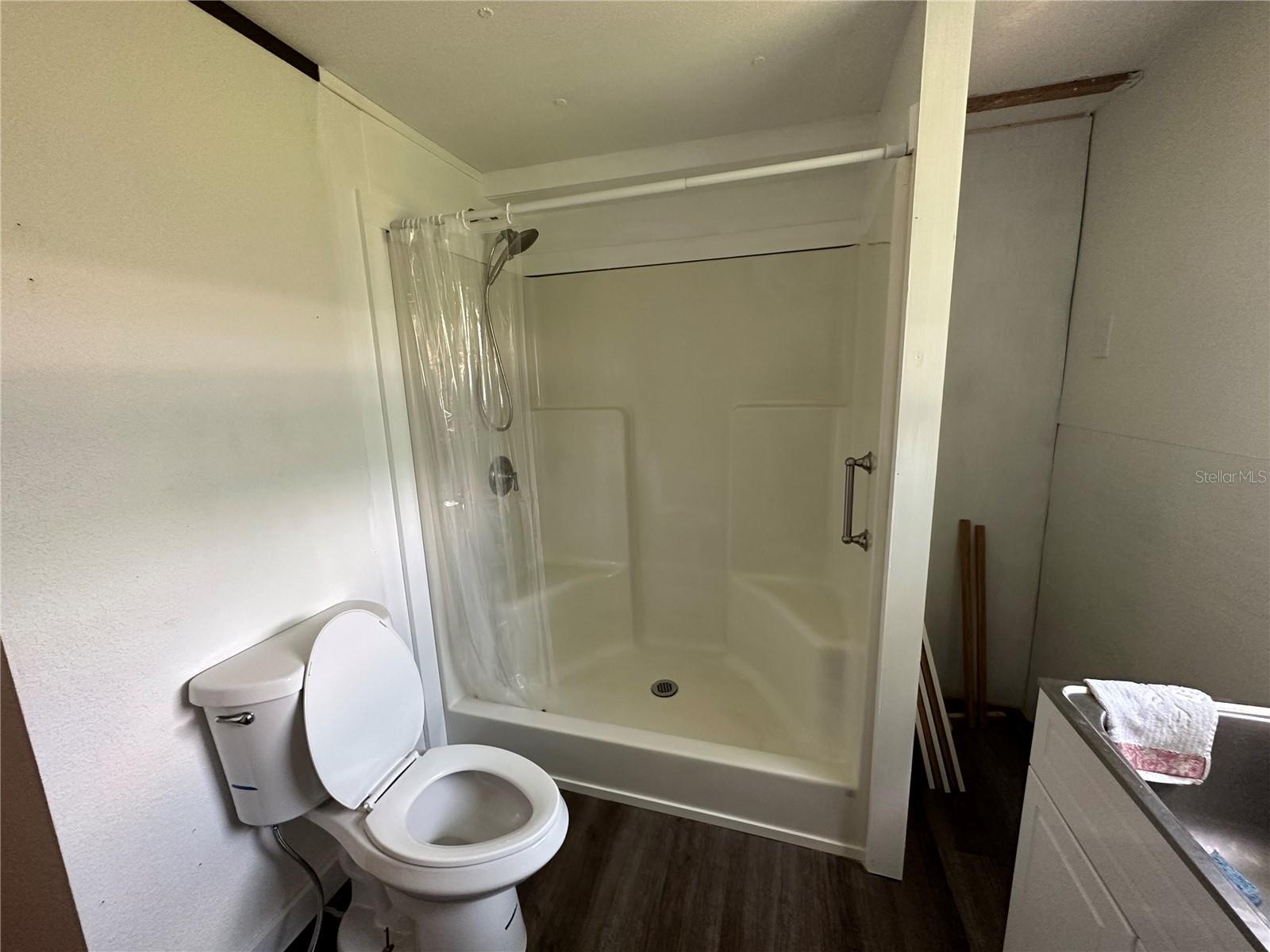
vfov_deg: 85.7
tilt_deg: -10.6
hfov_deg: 102.1
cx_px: 635
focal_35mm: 14
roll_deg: +1.5
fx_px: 514
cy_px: 476
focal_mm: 2.22
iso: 320
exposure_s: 1/120
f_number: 2.2
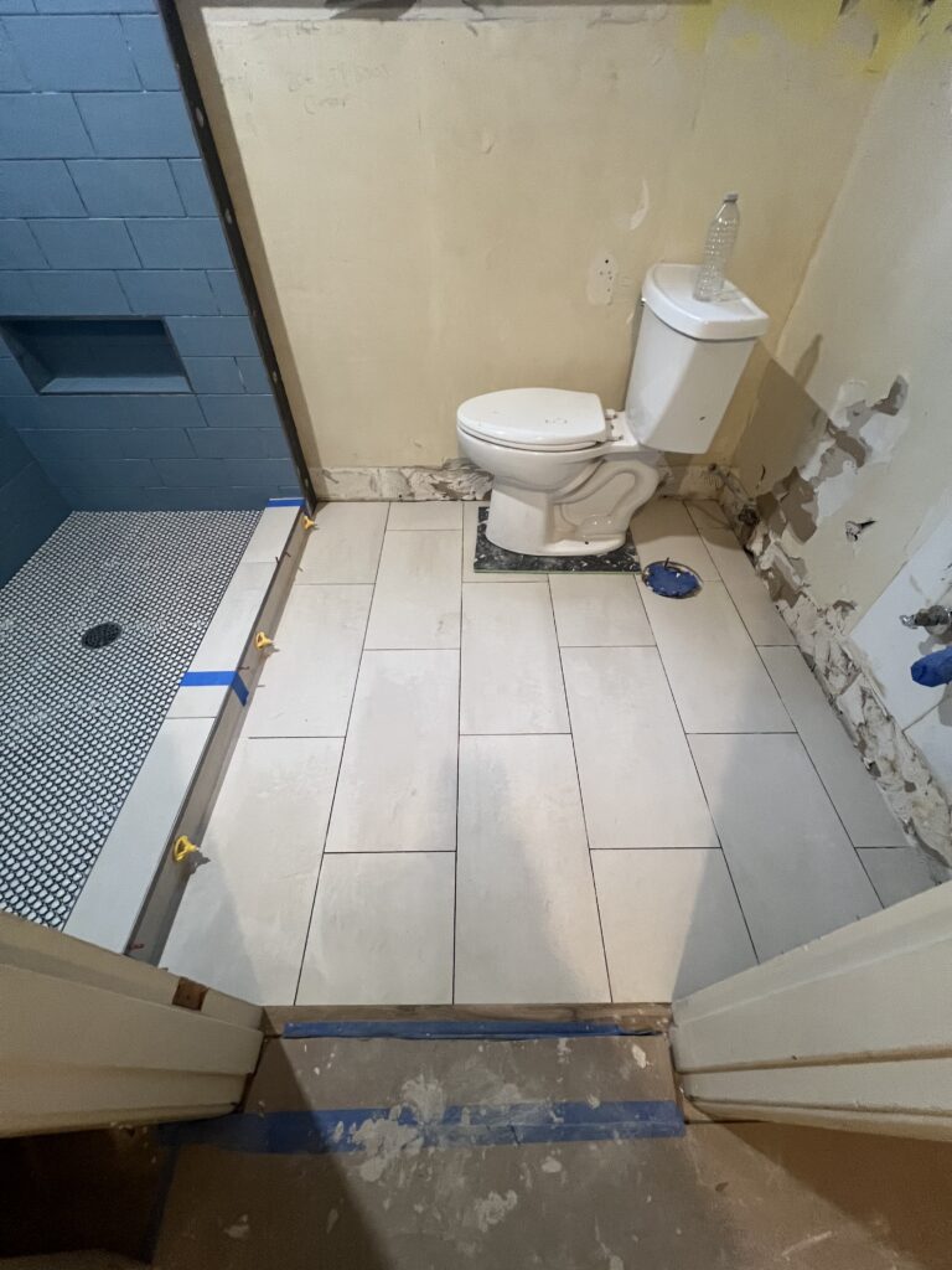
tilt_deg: -47.9
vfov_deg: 106.2
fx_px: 477
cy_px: 635
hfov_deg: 89.9
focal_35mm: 13
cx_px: 476
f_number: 1.8
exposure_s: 1/60
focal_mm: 1.57
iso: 320
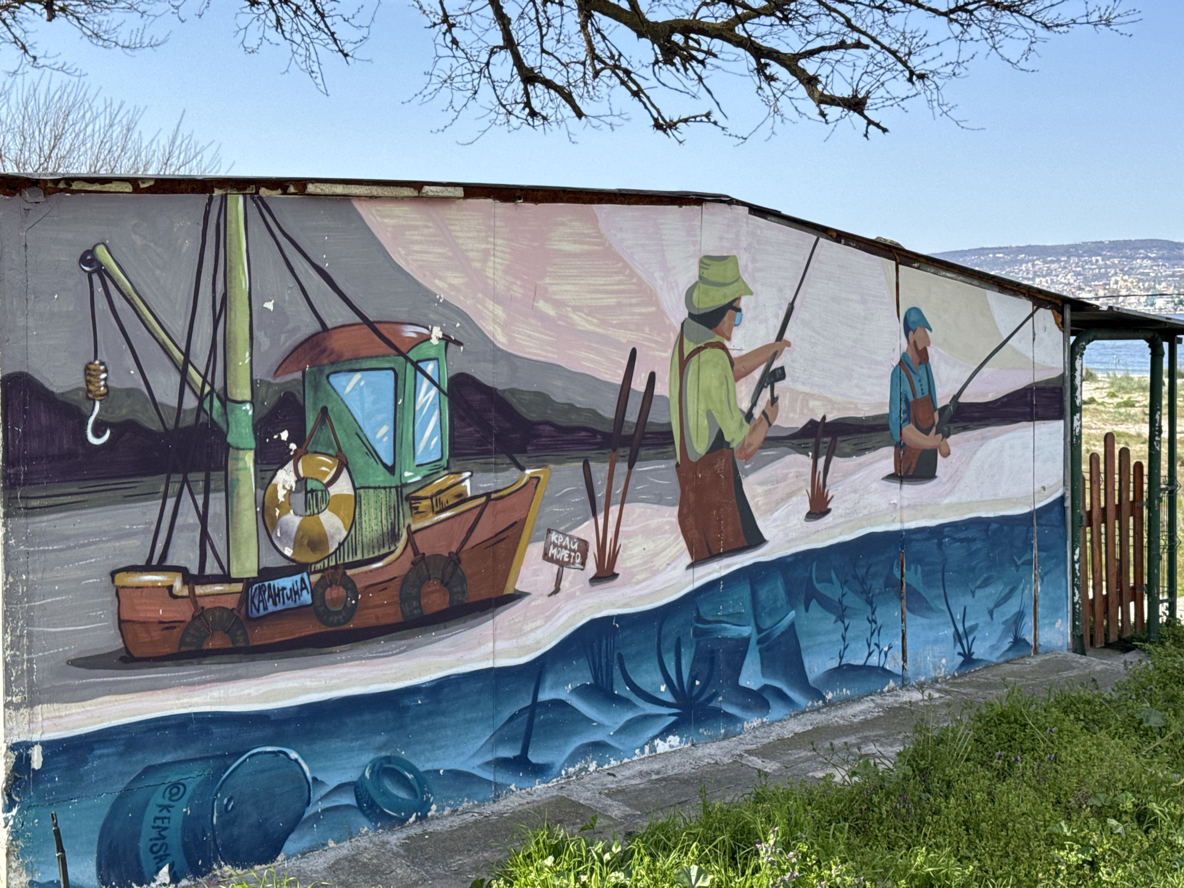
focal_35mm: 48
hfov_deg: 39.7
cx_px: 592
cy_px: 444
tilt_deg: -4.0
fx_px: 1642
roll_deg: +0.6
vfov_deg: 30.3
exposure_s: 1/2331
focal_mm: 6.76
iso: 64
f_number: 1.78
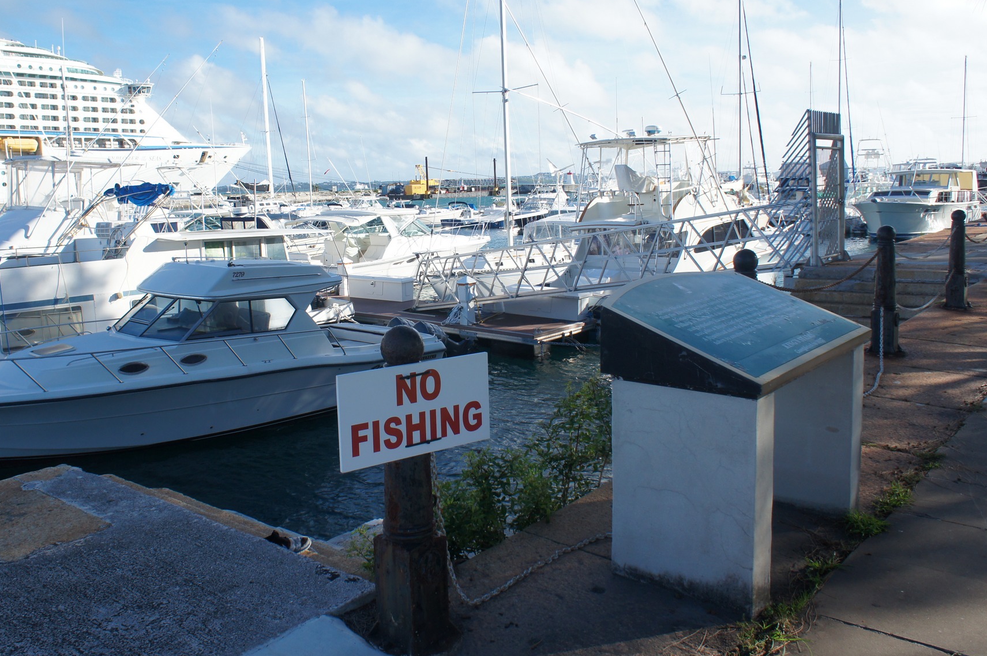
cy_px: 279
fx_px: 849
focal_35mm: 31
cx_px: 421
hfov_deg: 60.1
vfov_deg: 42.1
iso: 200
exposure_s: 1/500
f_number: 7.1
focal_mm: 16
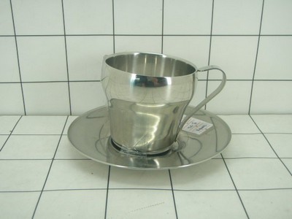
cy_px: 110
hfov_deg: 37.5
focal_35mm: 51
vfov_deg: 28.6
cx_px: 146
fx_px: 430
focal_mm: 9.13
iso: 160
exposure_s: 1/40
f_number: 4
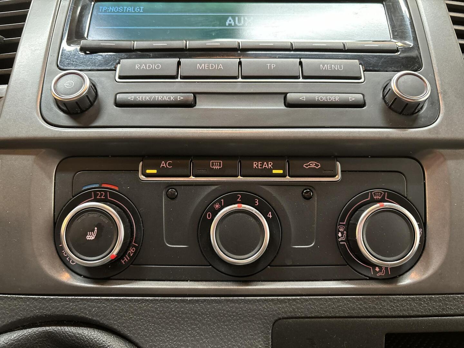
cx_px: 232
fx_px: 349
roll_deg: -0.8
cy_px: 174
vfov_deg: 53.1
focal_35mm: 26
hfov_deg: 67.3
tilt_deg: -17.4
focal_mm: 5.96
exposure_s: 1/56
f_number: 1.6
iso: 500
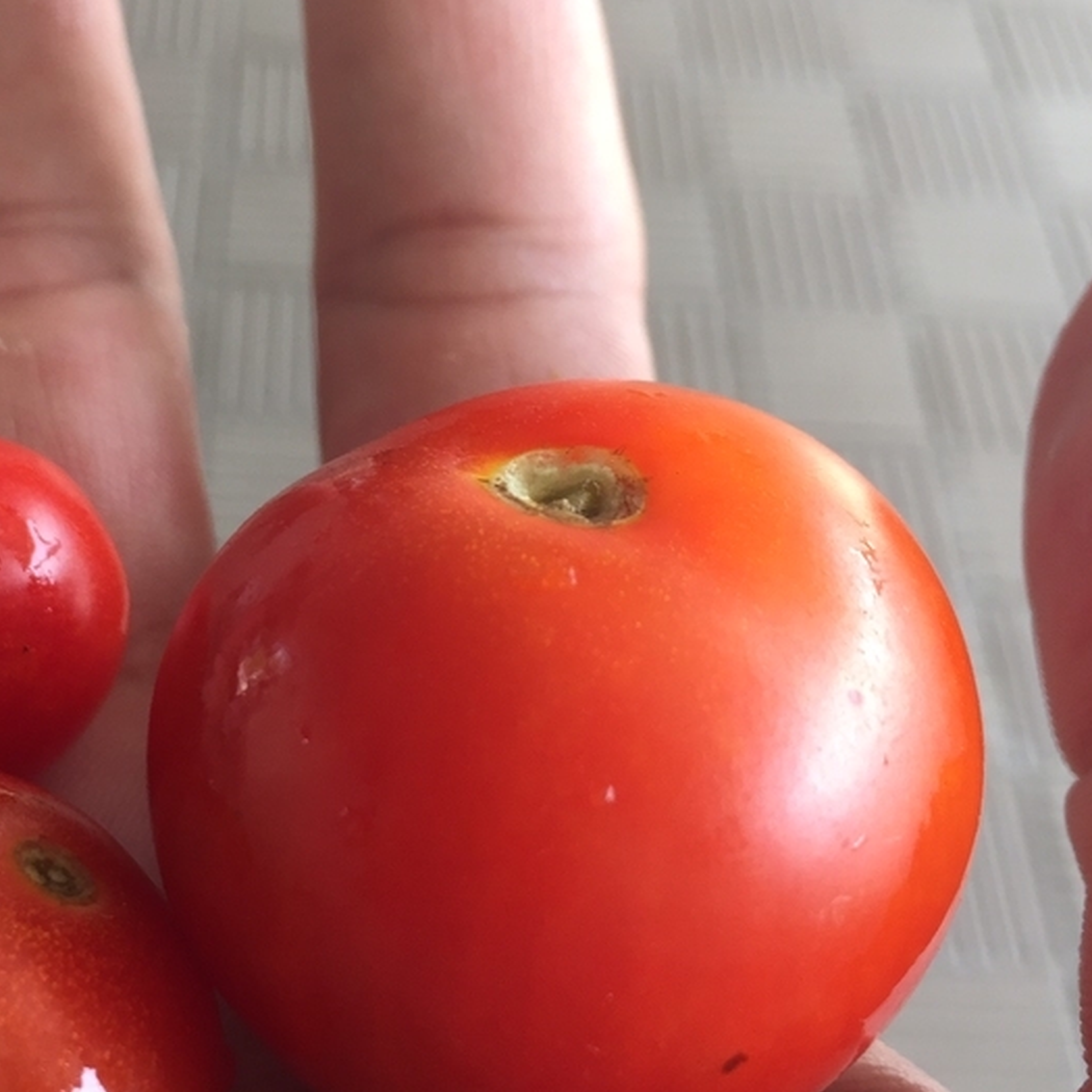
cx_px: 306
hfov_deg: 33.5
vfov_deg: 34.0
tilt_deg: -51.1
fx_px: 1785
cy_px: 516
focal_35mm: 50
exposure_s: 1/100
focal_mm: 4.15
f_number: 2.2
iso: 50
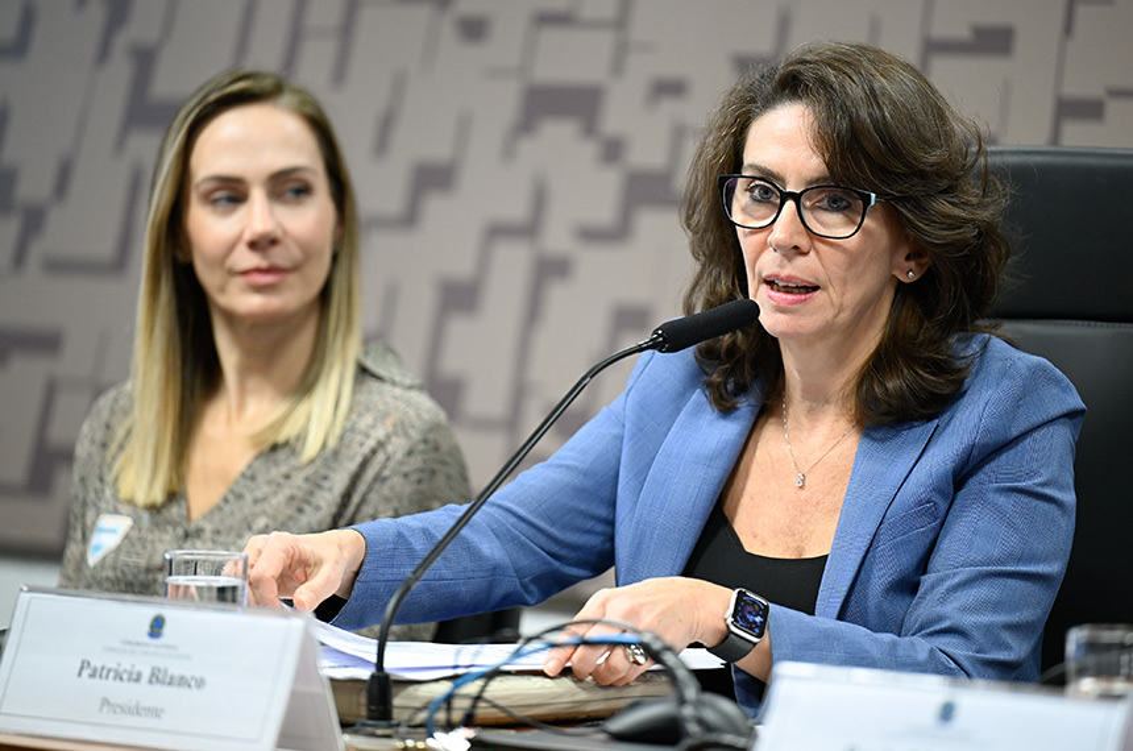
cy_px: 376
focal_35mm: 200
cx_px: 566
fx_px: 6283
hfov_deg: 10.3
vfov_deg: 6.8
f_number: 2.8
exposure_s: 1/160
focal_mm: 200
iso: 2000
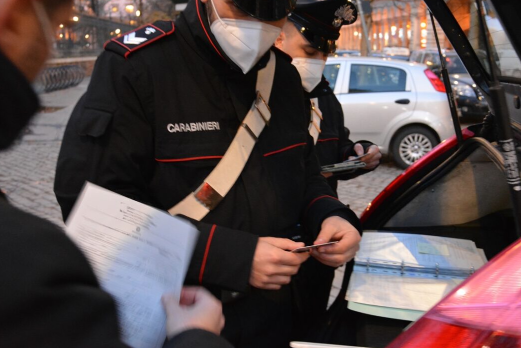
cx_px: 296
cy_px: 161
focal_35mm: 38
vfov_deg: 35.0
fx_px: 550
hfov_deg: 50.5
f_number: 3.8
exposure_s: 1/25
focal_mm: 22
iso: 3200
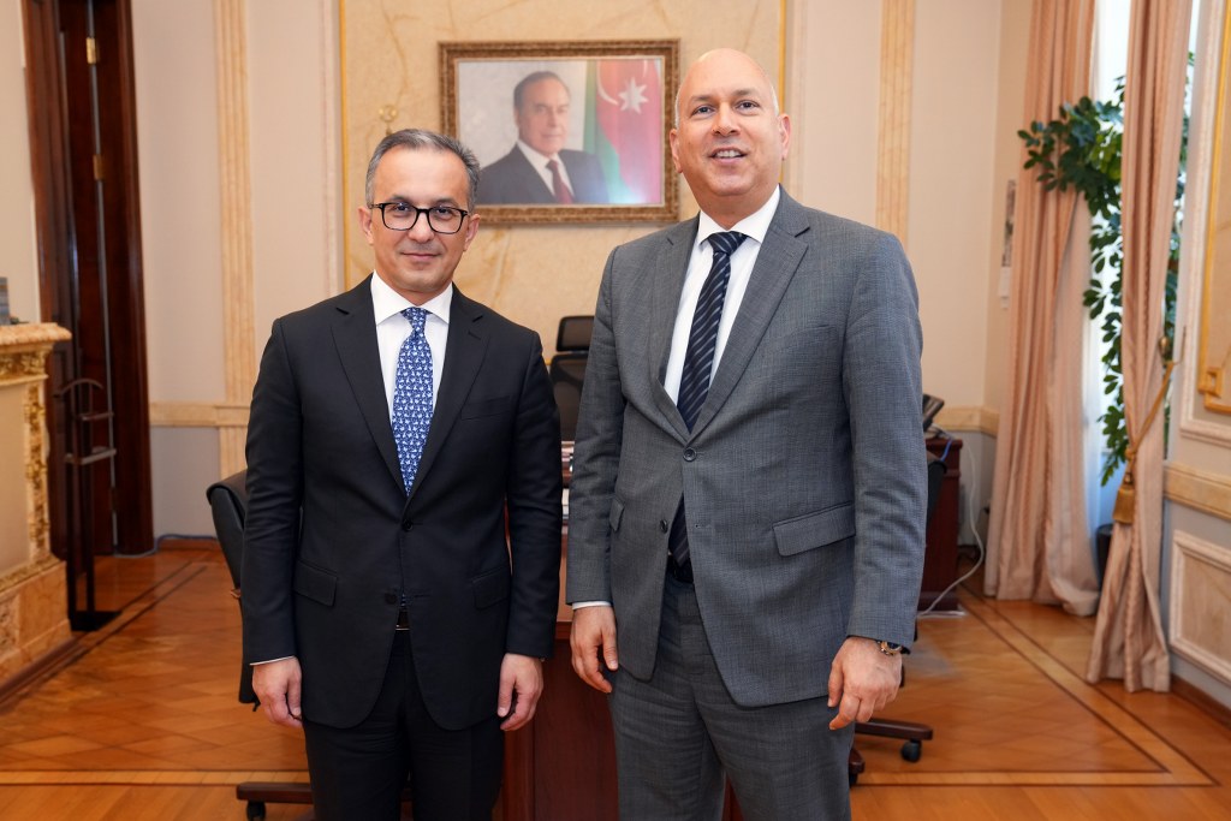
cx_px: 616
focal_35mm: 34
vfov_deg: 38.9
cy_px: 410
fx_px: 1163
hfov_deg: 55.8
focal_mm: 34
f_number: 4
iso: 1600
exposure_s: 1/161
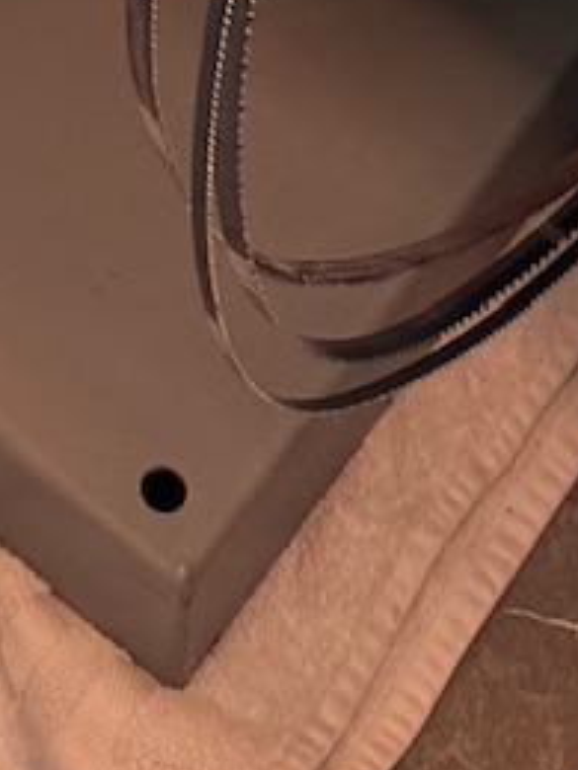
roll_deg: +0.1
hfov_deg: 7.7
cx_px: -385
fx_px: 4208
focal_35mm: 189
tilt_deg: -25.4
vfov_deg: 7.6
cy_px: -2224
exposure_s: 1/121
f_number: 1.78
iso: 64
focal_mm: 6.76
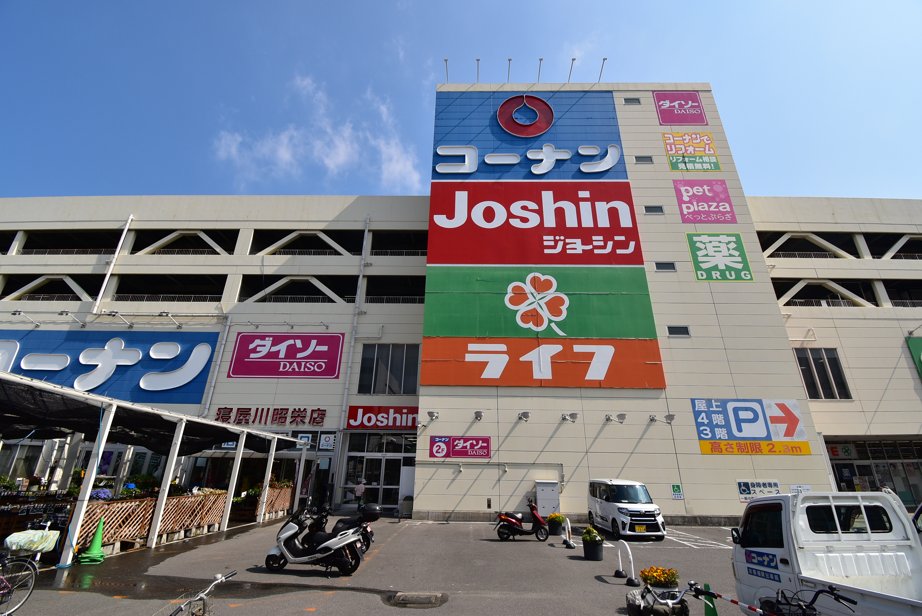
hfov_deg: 100.3
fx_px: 384
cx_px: 461
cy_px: 308
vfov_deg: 77.4
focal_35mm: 15
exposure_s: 1/500
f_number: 11
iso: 320
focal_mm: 10
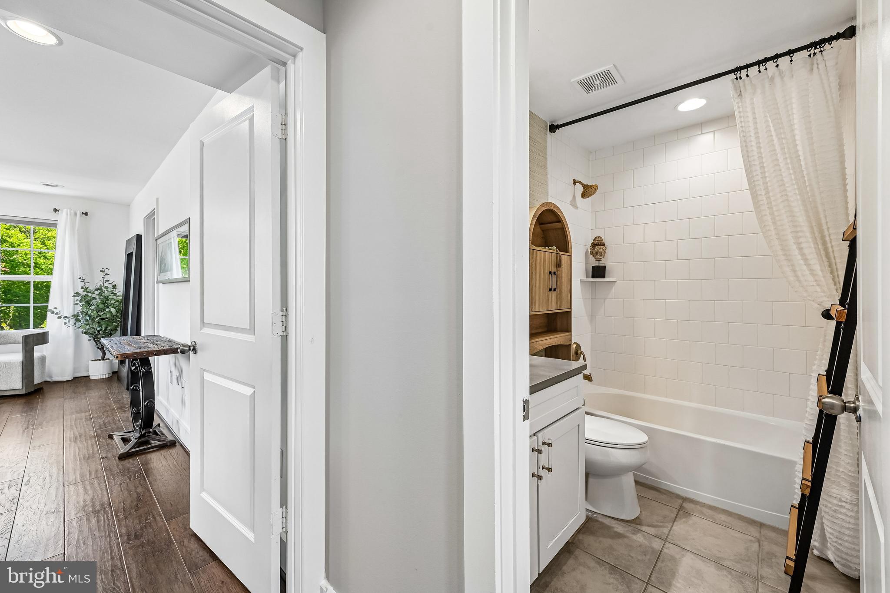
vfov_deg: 81.2
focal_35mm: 14
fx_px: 346
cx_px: 445
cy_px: 296
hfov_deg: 104.3
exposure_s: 1/15
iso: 320
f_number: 8
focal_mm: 14
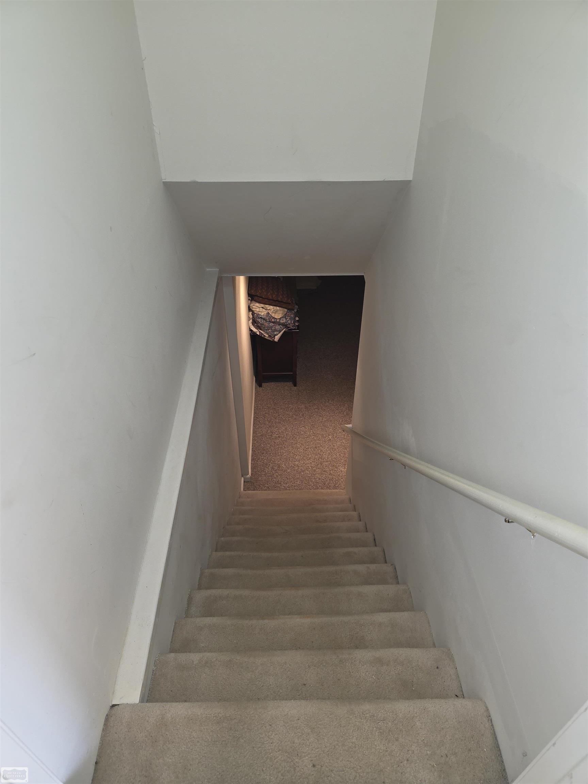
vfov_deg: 73.9
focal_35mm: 23
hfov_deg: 58.9
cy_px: 392
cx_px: 294
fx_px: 521
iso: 100
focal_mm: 6.3
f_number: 1.7
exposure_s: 1/40
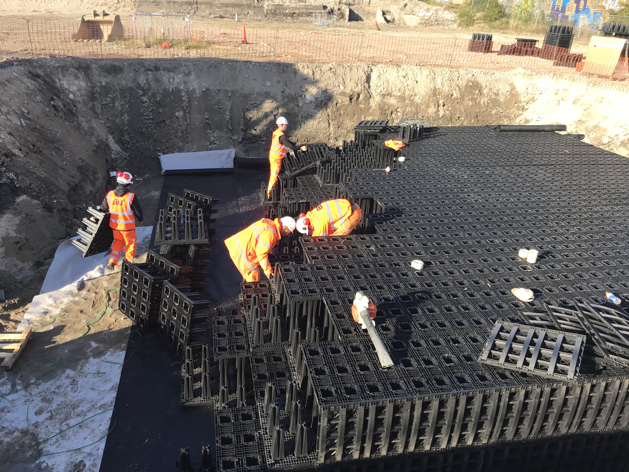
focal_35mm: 28
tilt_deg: -23.0
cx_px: 314
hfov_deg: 63.4
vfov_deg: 49.7
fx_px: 509
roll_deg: -2.9
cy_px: 236
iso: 20
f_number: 1.8
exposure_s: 1/684
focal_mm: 3.99
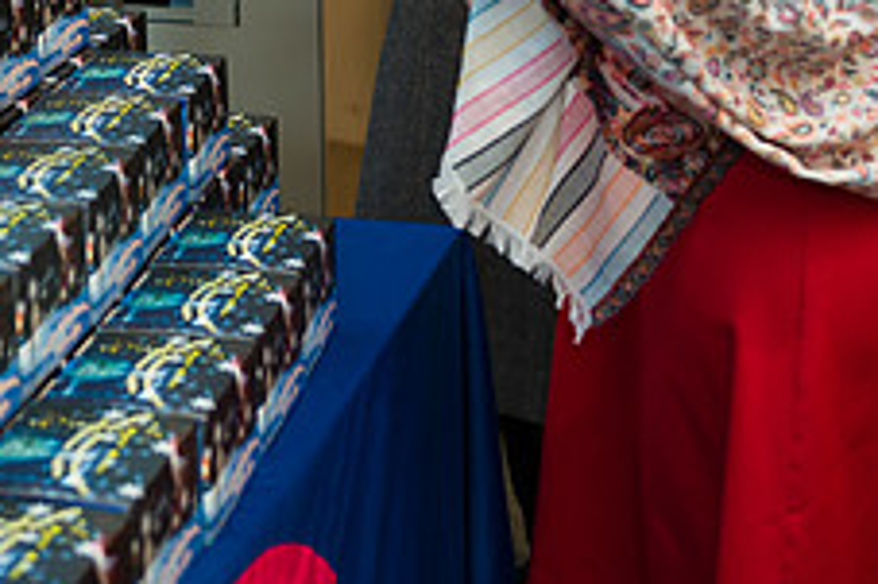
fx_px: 2364
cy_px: -151
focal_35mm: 97
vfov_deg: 13.6
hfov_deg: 21.0
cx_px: 290
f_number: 3.2
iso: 400
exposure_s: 1/200
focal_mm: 38
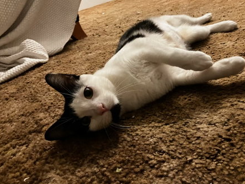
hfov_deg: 56.7
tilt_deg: -21.1
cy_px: 80
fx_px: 226
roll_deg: +13.7
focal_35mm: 32
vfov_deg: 44.0
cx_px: 139
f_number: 1.8
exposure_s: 1/30
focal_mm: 3.99
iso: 640
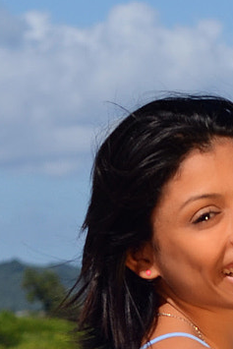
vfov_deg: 6.0
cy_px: 640
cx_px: 328
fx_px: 3268
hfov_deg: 4.1
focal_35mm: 337
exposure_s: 1/250
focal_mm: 50
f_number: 5.6
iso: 200
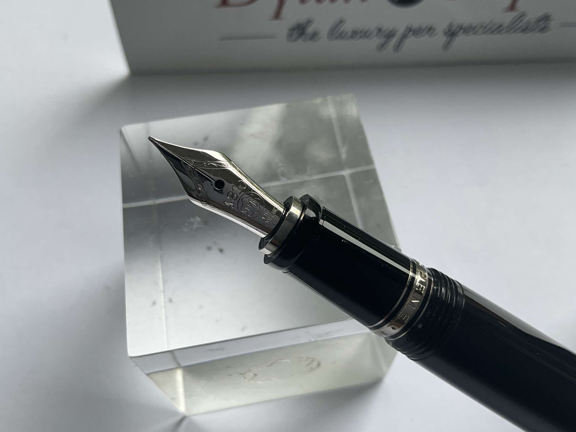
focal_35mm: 33
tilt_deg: -62.0
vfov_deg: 42.9
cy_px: 224
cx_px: 304
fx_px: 549
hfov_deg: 55.3
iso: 25
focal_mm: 3
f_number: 1.8
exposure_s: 1/122
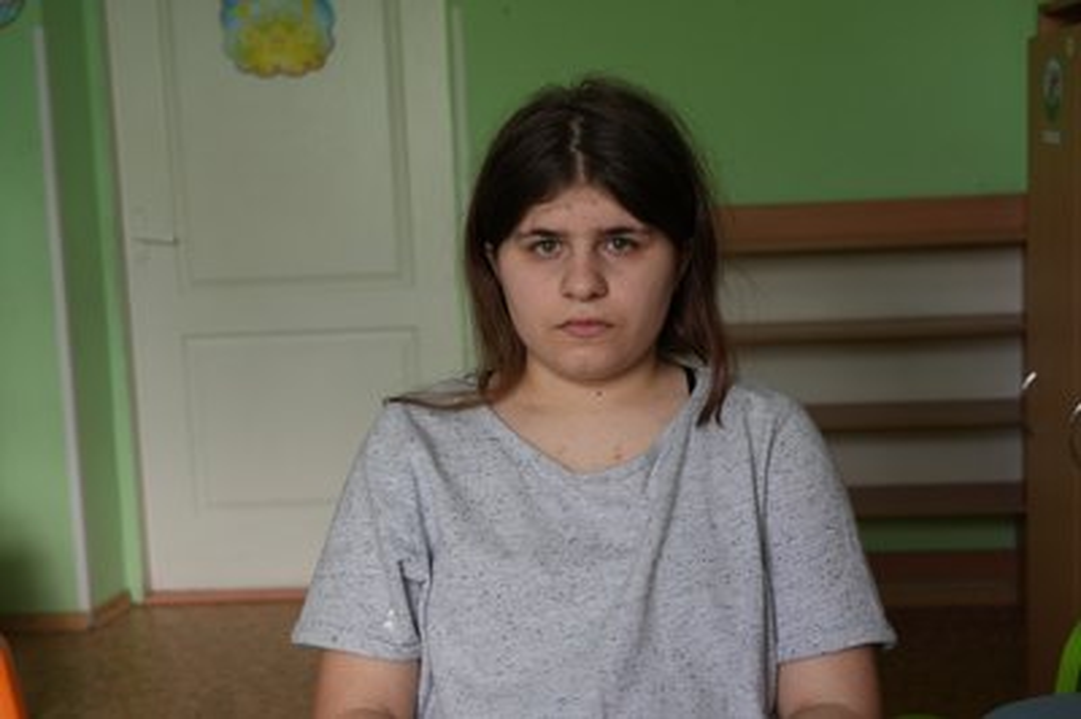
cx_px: 540
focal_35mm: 48
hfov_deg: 41.1
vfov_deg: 28.0
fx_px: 1440
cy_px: 360
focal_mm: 32
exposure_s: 1/250
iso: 800
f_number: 4
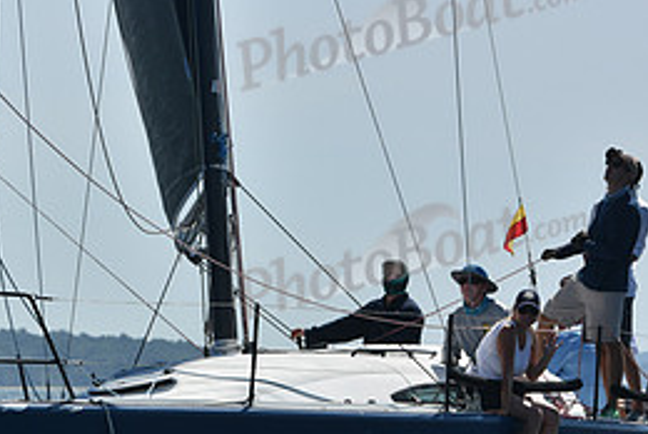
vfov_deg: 4.1
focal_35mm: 334
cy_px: 420
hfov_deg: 6.2
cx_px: 110
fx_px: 6019
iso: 250
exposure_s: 1/1250
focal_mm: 150
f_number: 9
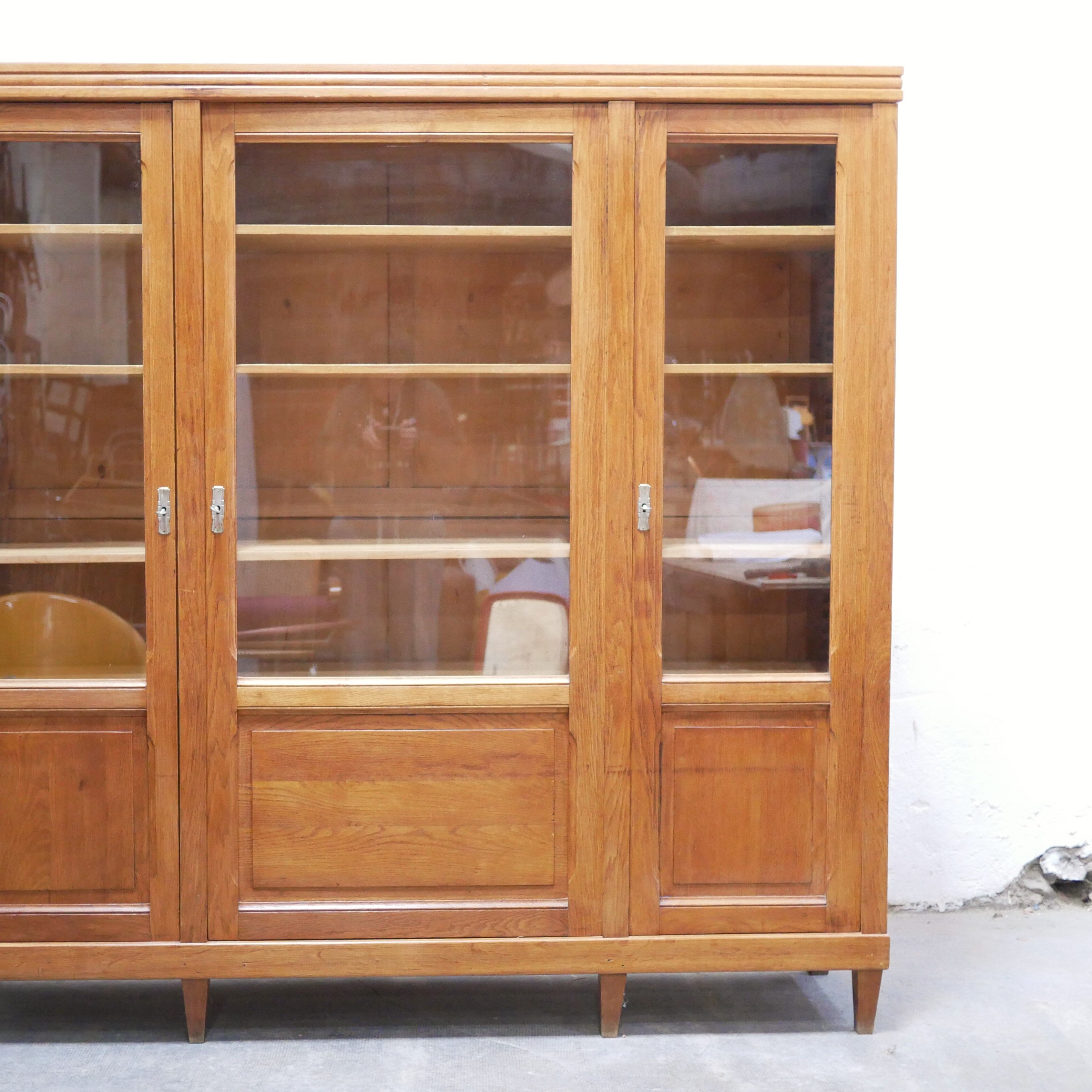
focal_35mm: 48
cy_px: 543
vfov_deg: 35.4
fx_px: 1713
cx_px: 428
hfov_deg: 35.2
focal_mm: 20
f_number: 1.7
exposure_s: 1/60
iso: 2000
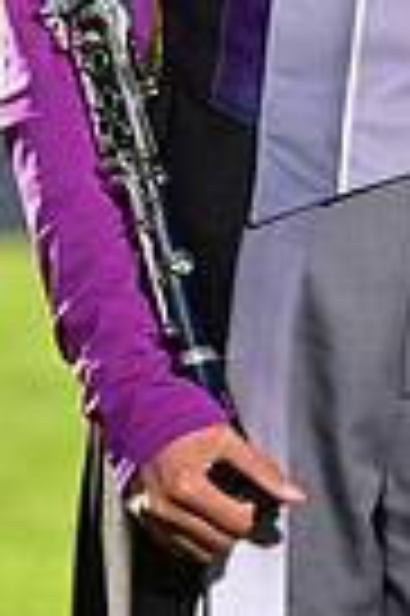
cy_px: -216
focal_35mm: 762
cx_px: 430
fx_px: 13050
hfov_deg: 1.8
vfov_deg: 2.7
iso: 80
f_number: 5.6
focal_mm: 180
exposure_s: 1/250
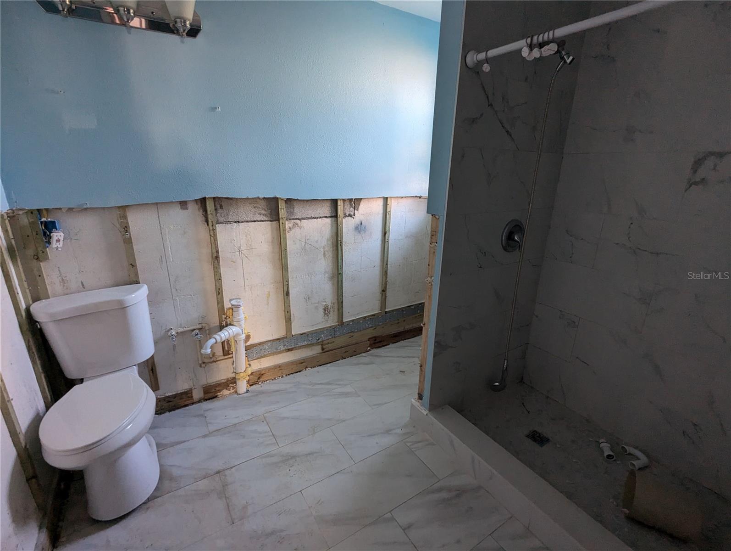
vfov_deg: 78.2
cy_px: 276
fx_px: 338
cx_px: 366
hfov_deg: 94.4
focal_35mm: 16
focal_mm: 2.35
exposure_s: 1/33
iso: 278
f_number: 2.2
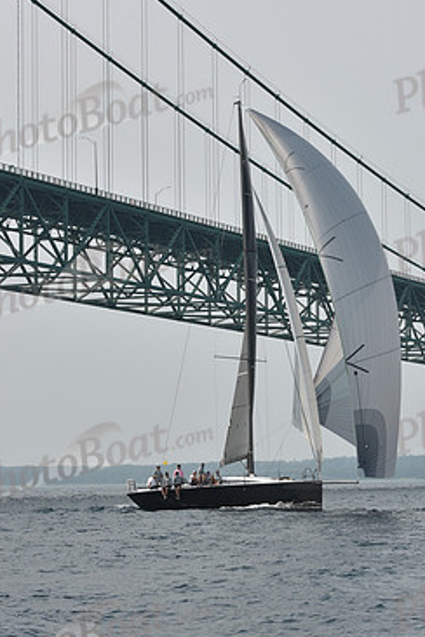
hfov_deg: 12.3
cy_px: 345
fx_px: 1965
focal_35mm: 111
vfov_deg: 18.4
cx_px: 304
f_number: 8
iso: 250
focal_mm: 70
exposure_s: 1/1250
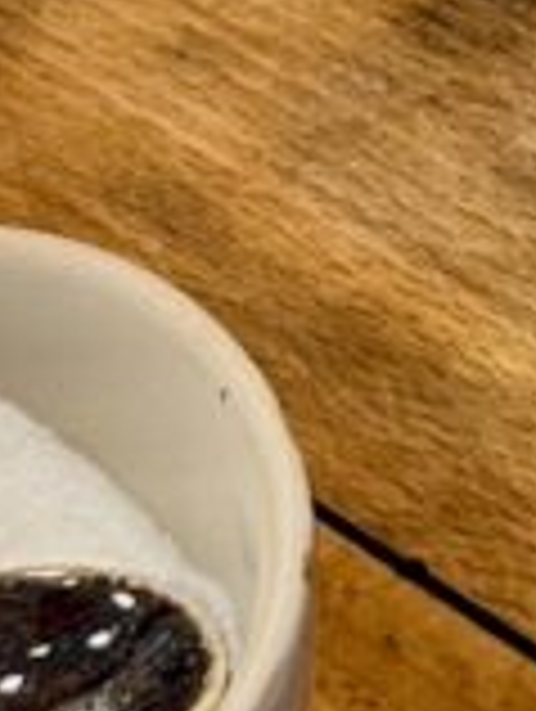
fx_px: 3459
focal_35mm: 168
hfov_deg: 7.9
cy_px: -194
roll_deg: -1.7
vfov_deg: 11.5
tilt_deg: -39.7
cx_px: 1468
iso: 125
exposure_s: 1/50
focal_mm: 5.1
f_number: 1.6
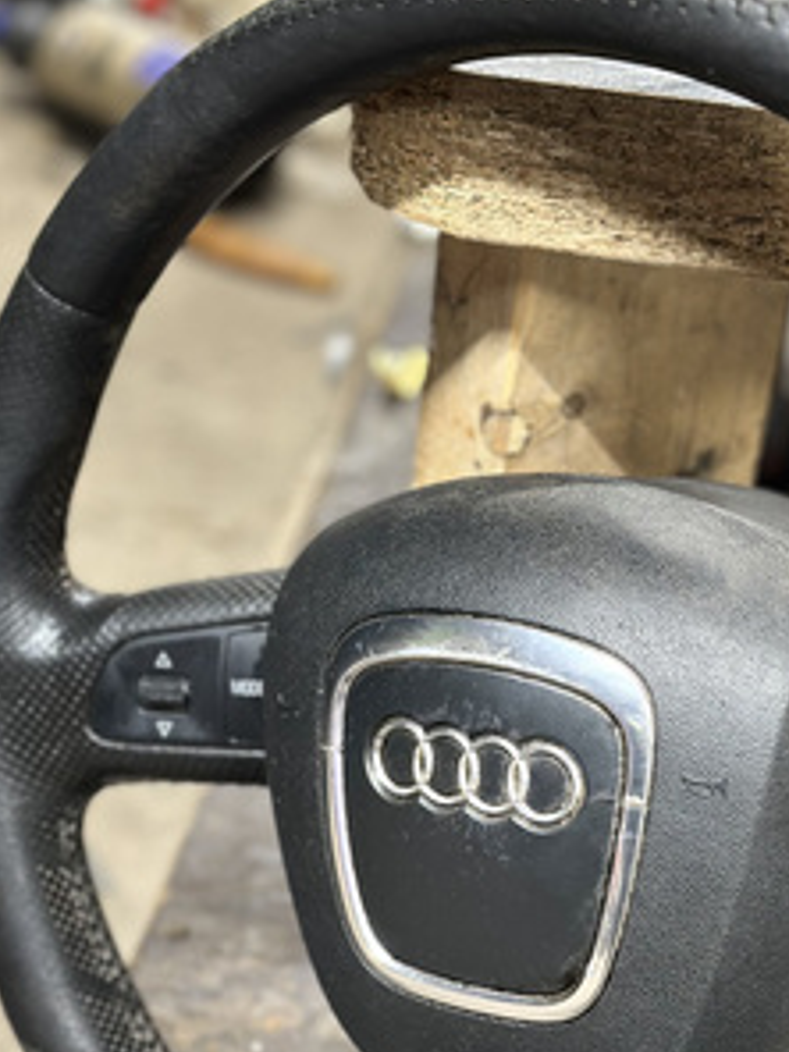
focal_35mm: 81
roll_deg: -5.2
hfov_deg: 18.1
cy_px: 672
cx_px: 549
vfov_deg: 24.0
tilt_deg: -33.9
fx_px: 2462
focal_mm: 6.86
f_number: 1.78
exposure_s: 1/33
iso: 250
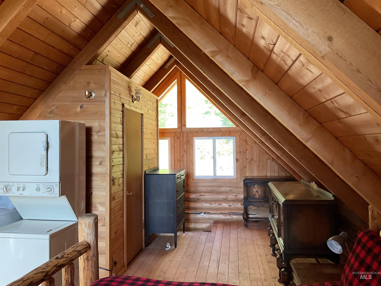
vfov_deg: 48.2
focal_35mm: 29
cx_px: 190
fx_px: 319
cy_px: 143
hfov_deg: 61.7
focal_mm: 3
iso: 80
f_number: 1.8
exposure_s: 1/60
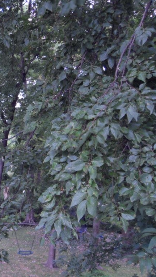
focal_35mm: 51
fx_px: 375
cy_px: 138
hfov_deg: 22.2
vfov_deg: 40.6
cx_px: -15
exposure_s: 1/45
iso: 80
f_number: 3.5
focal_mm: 6.3
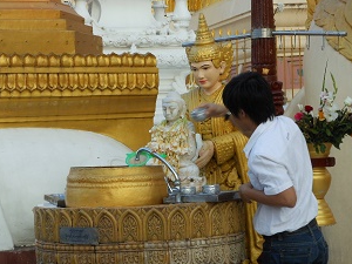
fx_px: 1210
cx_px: 199
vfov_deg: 12.4
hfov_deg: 16.5
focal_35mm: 119
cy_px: 119
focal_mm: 18.3
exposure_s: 1/40
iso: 80
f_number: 5.4
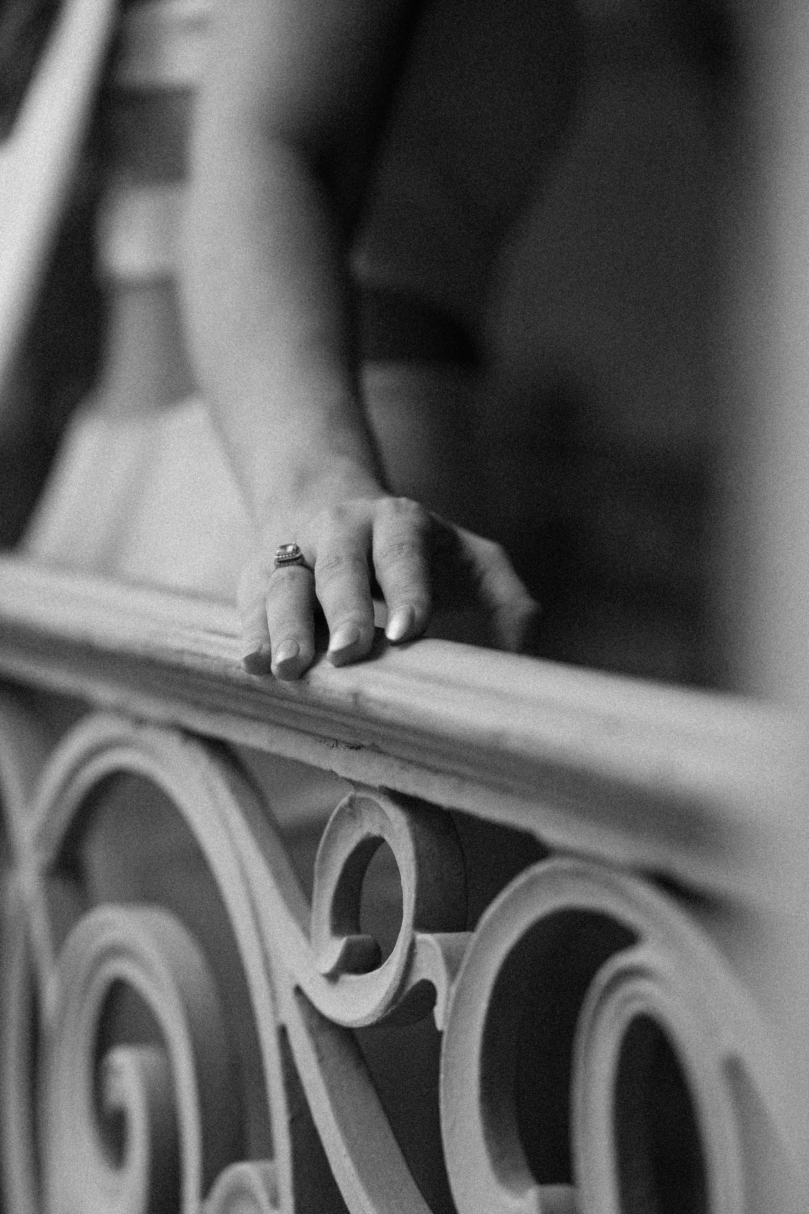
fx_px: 2865
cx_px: 404
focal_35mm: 85
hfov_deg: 16.1
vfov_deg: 23.9
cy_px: 607
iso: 64
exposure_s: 1/200
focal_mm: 85
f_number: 2.8
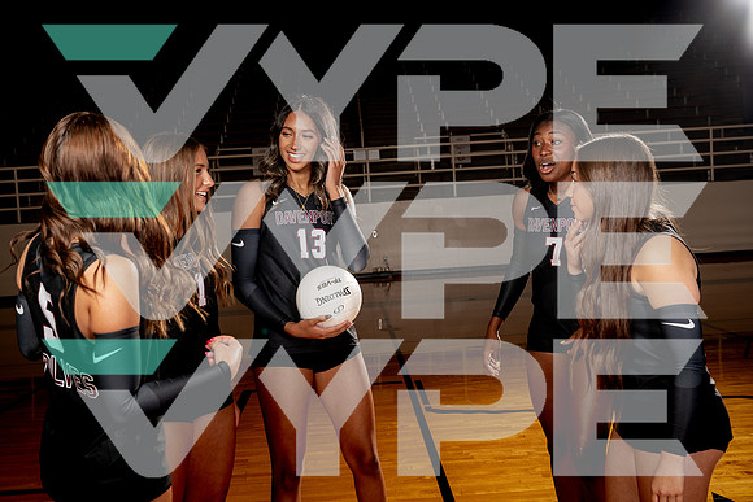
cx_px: 376
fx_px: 879
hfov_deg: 46.4
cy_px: 251
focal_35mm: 42
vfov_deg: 31.9
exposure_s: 1/250
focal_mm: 42
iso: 100
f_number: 5.6
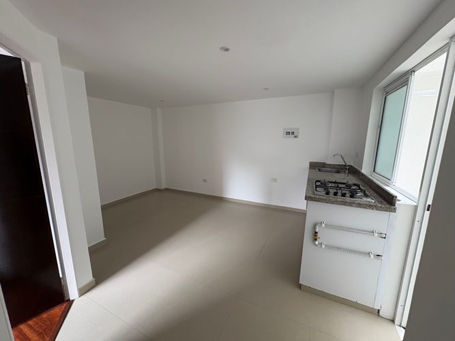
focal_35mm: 14
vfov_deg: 85.7
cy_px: 170
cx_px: 228
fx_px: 184
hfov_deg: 102.1
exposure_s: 1/76
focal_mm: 2.22
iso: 250
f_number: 2.2
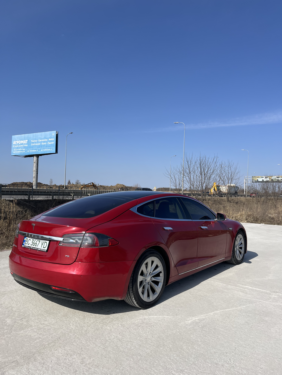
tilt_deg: +2.3
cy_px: 188
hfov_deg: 53.1
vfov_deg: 67.3
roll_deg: +0.0
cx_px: 141
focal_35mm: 26
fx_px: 282
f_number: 1.6
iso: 50
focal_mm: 5.1
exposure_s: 1/4484
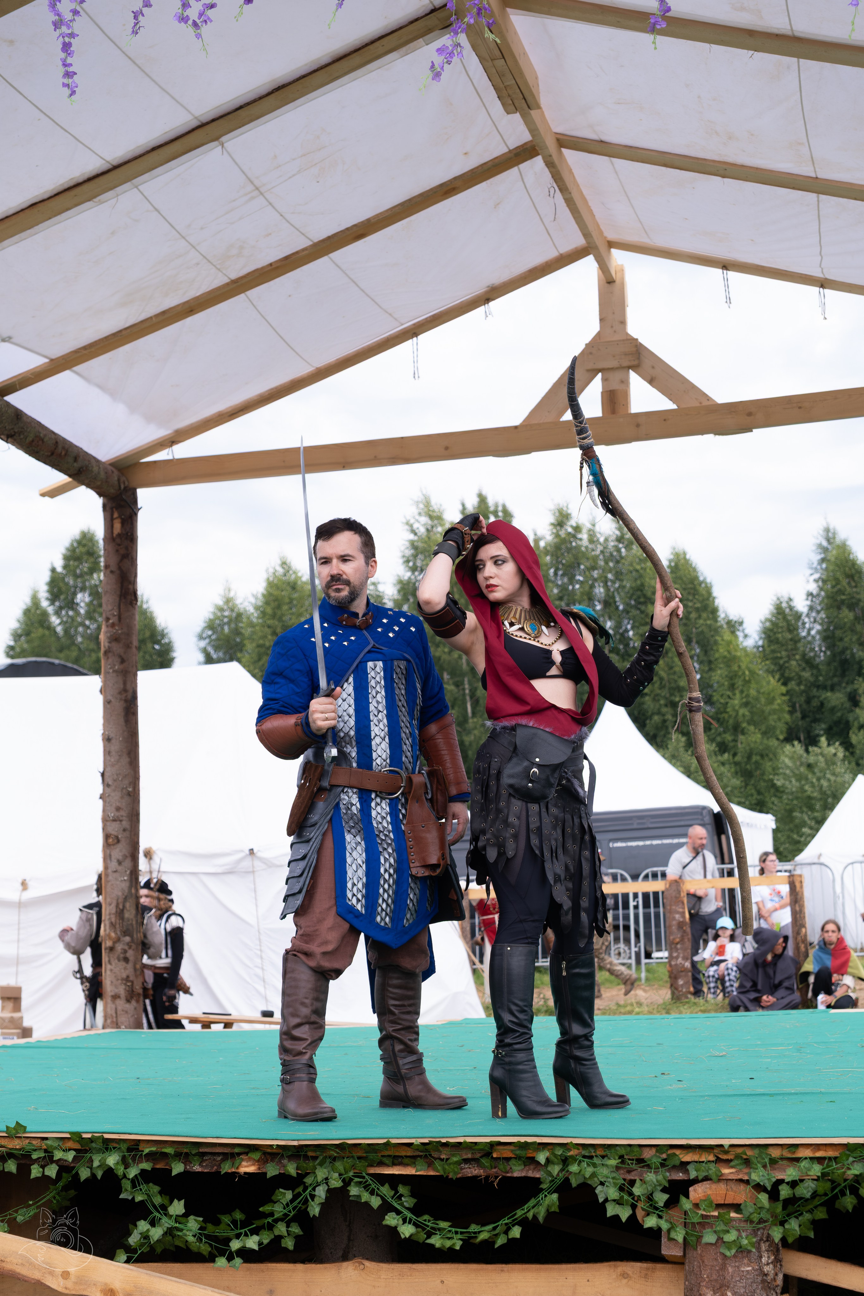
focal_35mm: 56
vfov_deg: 35.6
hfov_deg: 24.2
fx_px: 2016
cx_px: 432
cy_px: 648
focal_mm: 37.6
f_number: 4
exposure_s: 1/800
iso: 250
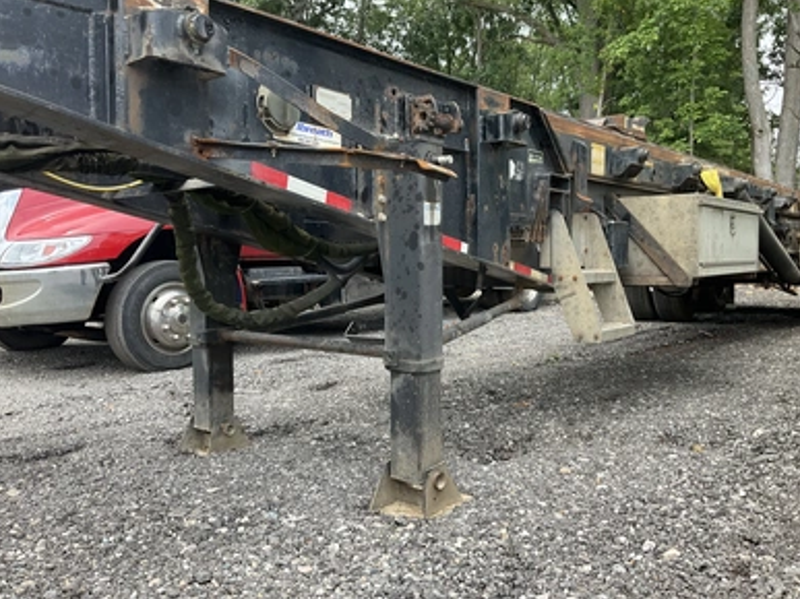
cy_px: 291
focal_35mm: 30
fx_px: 693
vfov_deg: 46.8
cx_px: 411
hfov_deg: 60.0
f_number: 1.8
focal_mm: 3
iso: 25
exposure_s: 1/386
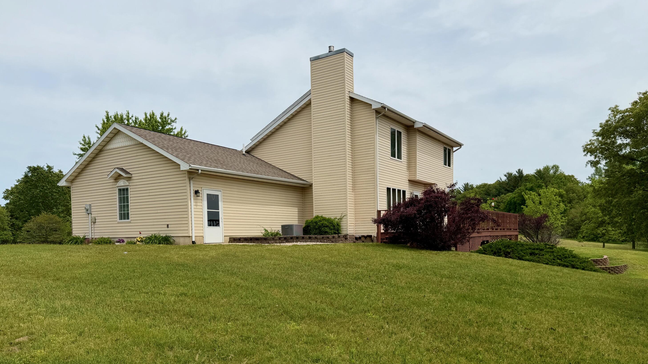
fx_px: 464
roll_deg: +1.1
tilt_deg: -1.4
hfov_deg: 69.9
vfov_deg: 42.3
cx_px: 327
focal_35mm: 27
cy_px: 245
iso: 80
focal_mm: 6.76
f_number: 1.78
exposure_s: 1/6711
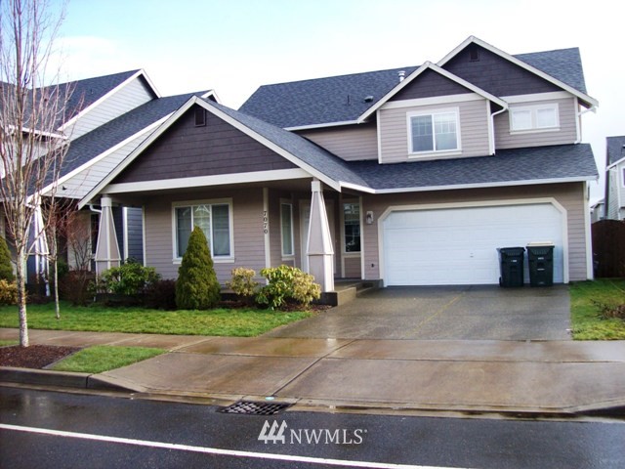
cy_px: 234
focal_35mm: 36
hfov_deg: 51.4
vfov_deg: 39.7
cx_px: 312
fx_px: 650
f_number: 2.7
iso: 80
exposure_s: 1/385
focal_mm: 6
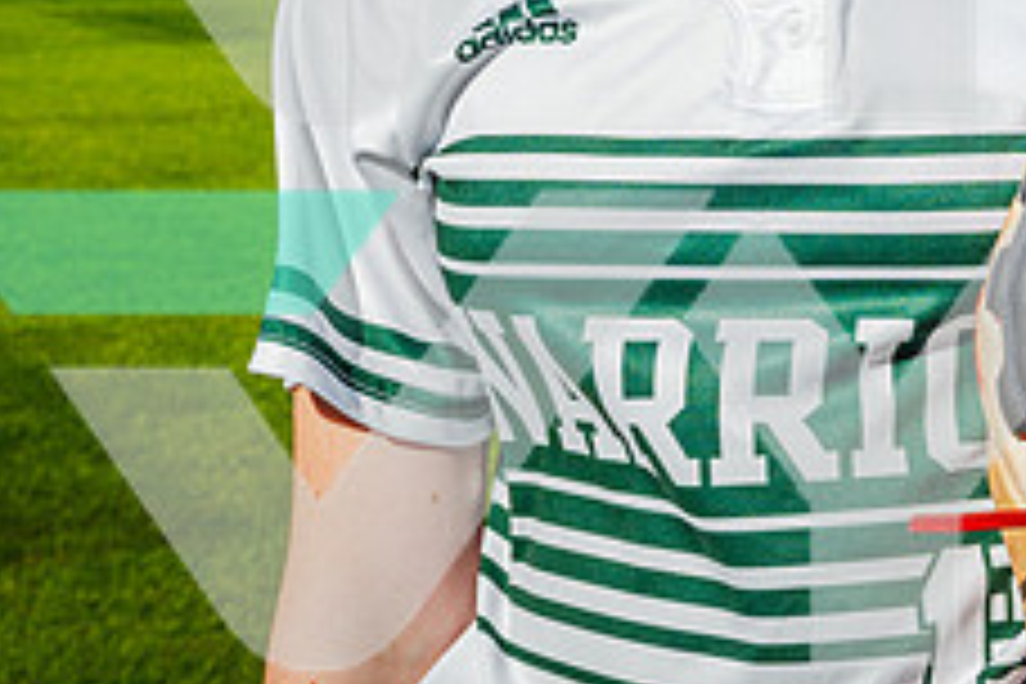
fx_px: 3505
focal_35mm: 123
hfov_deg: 16.2
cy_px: -115
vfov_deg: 11.0
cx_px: 1089
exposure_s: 1/125
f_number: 11
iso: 100
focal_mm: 46
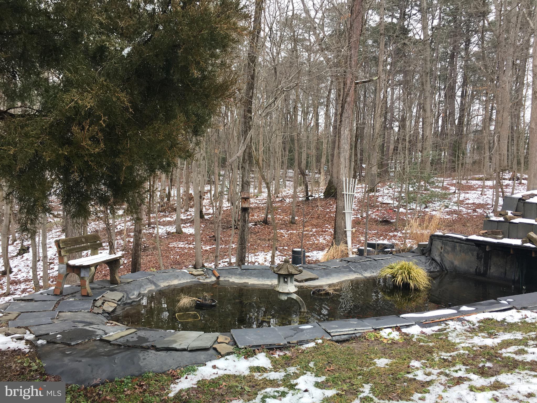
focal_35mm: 29
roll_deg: -2.4
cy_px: 202
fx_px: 450
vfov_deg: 48.2
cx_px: 268
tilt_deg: -1.1
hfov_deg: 61.7
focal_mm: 4.15
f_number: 2.2
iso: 25
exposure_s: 1/196
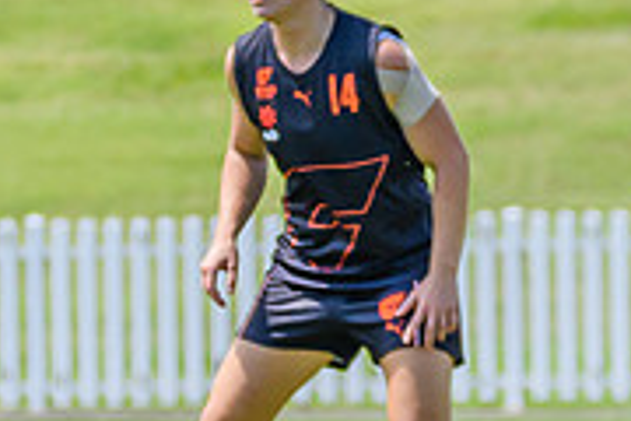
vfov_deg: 0.9
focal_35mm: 1612
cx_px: -265
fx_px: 28253
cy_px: 209
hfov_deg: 1.3
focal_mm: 250
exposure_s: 1/1600
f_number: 7.1
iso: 800
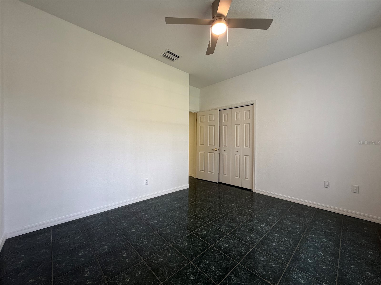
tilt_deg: -0.3
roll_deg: -0.2
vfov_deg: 85.7
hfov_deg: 102.1
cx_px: 190
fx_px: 154
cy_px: 142
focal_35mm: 14
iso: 200
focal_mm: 2.22
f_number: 2.2
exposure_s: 1/121
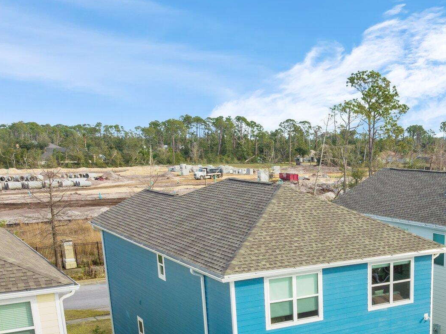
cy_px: 323
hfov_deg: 37.4
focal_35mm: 47
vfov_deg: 29.1
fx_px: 605
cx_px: 414
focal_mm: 12.29
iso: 100
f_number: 5.6
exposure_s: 1/200
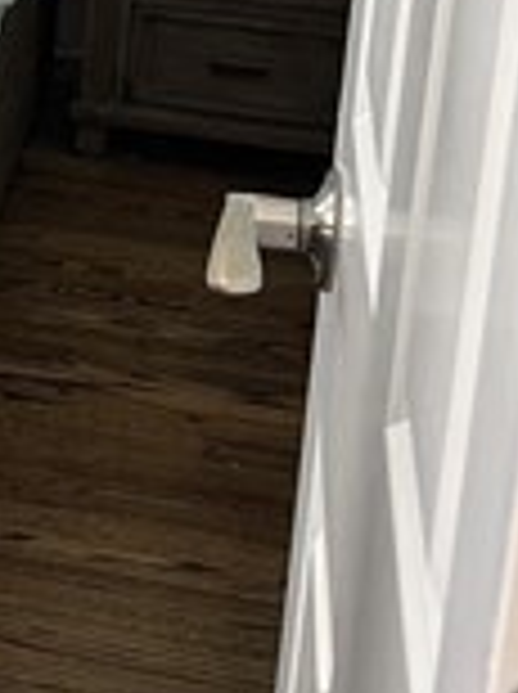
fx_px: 2401
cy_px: -68
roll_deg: +1.7
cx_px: -518
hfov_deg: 11.2
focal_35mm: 120
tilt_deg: -18.2
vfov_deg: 16.0
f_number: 1.78
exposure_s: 1/60
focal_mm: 6.86
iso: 125
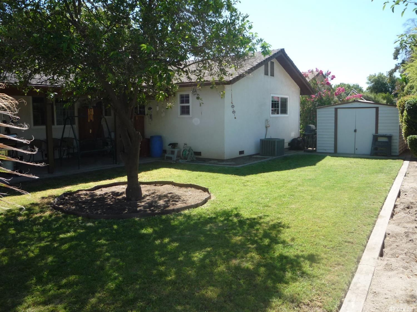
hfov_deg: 60.0
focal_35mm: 30
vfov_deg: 46.8
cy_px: 156
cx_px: 208
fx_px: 361
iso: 100
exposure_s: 1/320
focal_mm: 5.2
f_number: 4
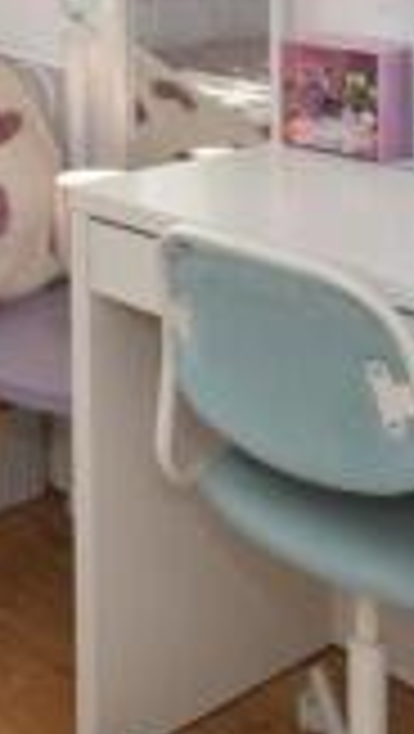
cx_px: -272
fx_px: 1226
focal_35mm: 63
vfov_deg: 28.4
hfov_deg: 16.7
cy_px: -173
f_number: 8
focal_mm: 10
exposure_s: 1/15
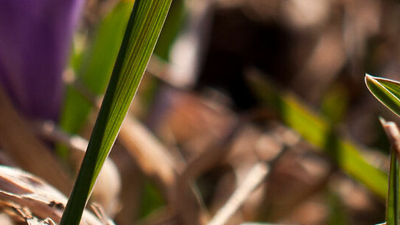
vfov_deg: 4.2
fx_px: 2971
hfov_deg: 7.7
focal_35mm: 280
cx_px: 307
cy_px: -359
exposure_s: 1/800
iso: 200
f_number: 7.1
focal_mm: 40
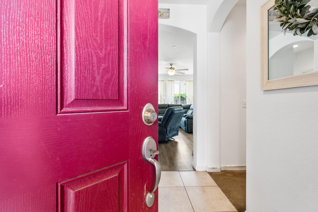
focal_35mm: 16
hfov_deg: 96.7
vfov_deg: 73.7
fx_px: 141
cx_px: 159
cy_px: 106
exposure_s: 1.6
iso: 125
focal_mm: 16
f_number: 6.3
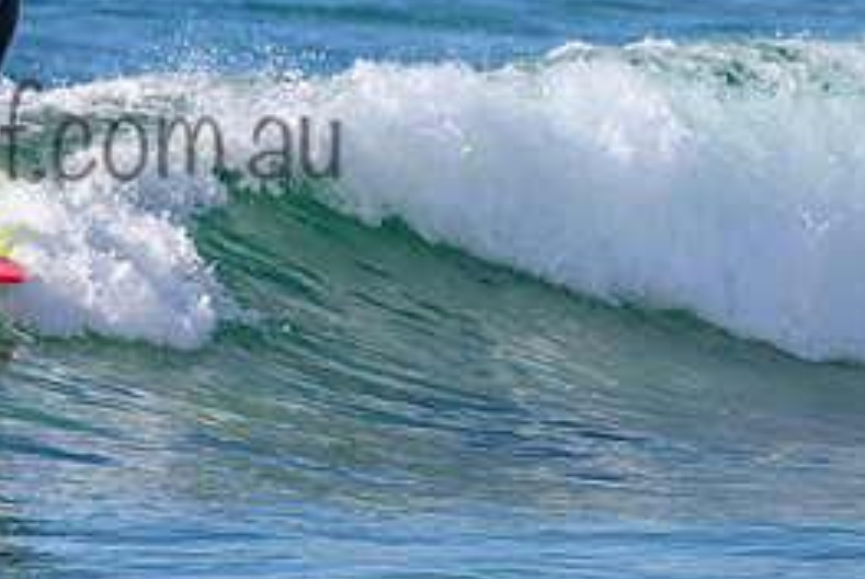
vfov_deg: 1.0
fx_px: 32858
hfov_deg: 1.5
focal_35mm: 1366
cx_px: -7
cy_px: 104
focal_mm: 620
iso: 1600
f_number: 11
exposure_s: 1/2000
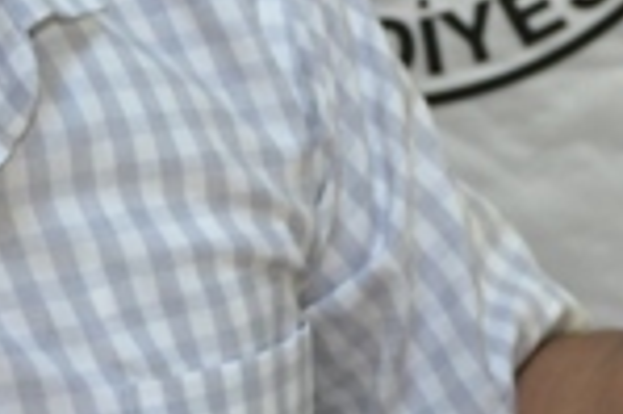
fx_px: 3486
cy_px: 203
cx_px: 493
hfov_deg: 10.2
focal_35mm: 202
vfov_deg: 6.8
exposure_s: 1/60
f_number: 4
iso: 800
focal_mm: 25
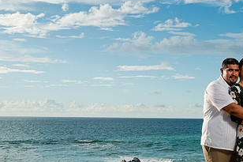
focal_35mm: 66
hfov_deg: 30.3
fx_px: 445
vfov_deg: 20.4
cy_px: 128
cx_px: 165
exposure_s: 1/250
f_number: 10
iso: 50
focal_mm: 35
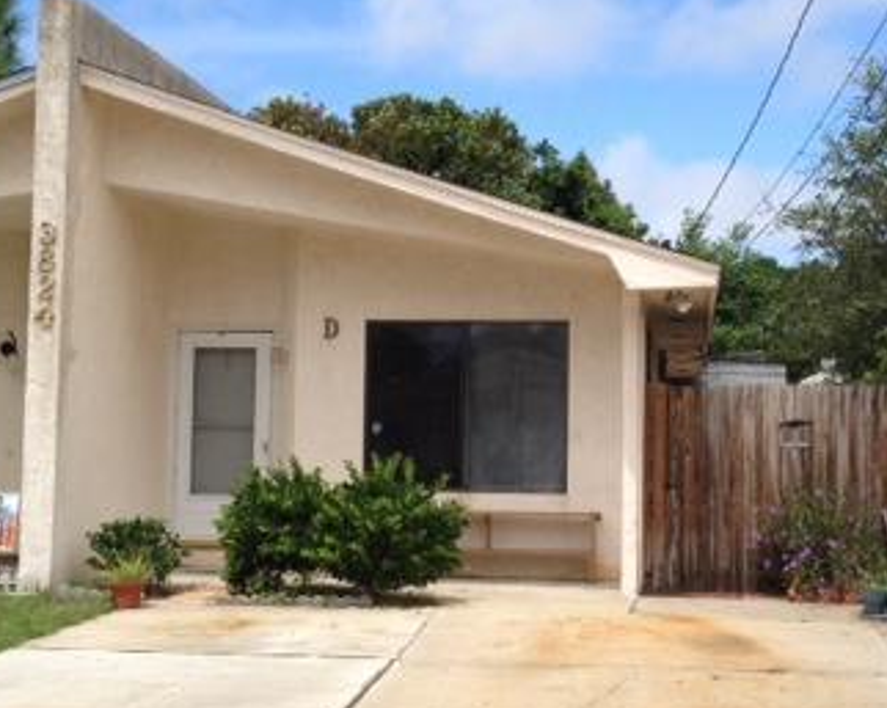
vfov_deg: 22.4
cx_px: 493
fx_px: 1783
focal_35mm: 68
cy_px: 328
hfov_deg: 27.9
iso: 64
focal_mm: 4.28
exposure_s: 1/1493
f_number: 2.4
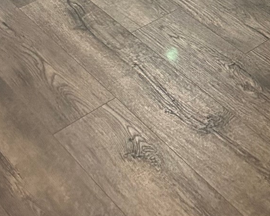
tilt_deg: -13.6
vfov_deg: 13.3
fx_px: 735
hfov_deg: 20.8
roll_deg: -0.1
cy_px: -268
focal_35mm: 92
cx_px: 174
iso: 500
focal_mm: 5.7
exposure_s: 1/60
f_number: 1.5
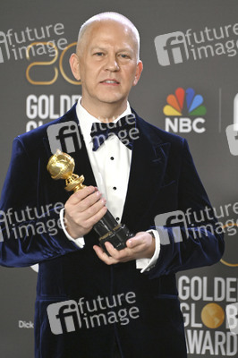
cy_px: 179
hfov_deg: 6.2
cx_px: 119
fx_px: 2185
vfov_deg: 9.4
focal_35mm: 220
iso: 6400
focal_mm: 220
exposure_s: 1/500
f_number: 5.6
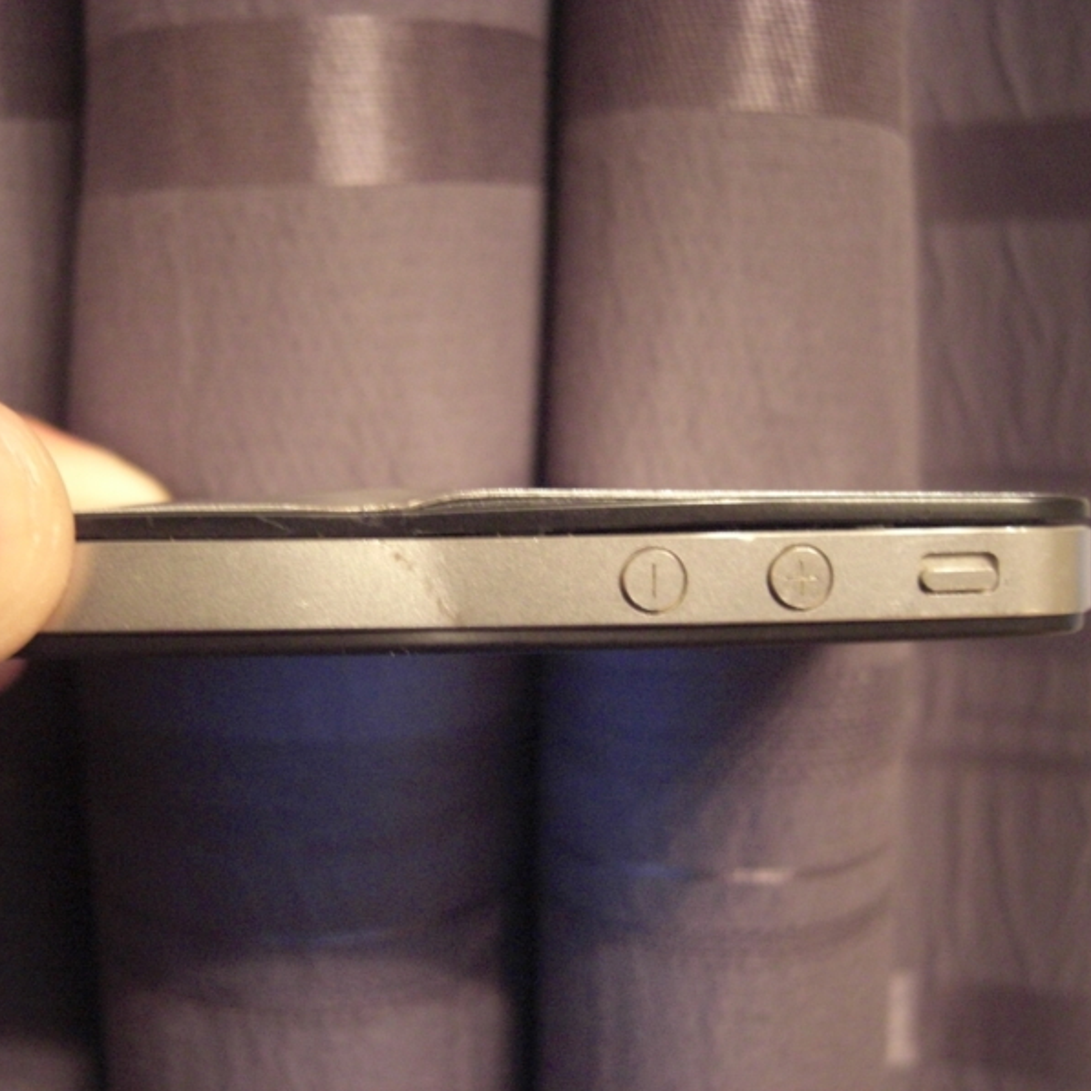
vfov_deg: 37.6
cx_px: 450
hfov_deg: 37.4
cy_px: 546
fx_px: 1605
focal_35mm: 45
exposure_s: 1/13
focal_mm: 7.9
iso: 800
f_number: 2.8
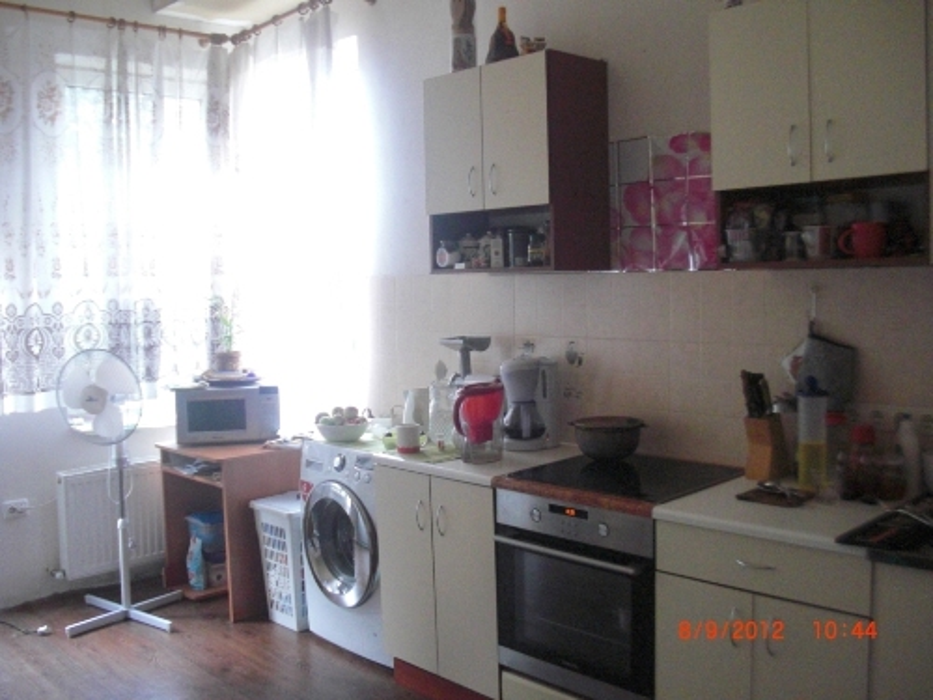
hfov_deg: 51.4
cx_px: 466
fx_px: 970
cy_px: 350
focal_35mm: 36
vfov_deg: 39.7
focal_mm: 6.3
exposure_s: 1/100
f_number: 2.8
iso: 400
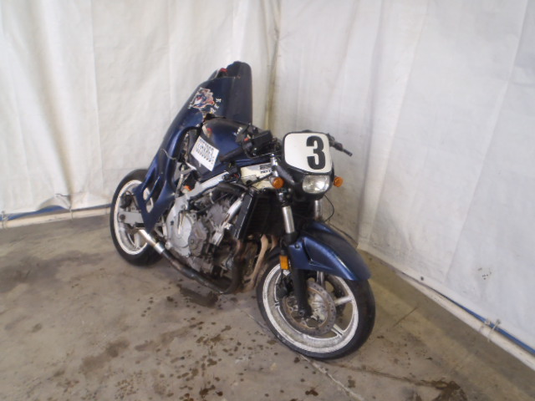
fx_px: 433
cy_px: 200
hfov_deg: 63.4
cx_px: 268
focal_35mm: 28
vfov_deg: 49.7
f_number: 3.5
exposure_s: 1/25
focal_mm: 5
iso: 200
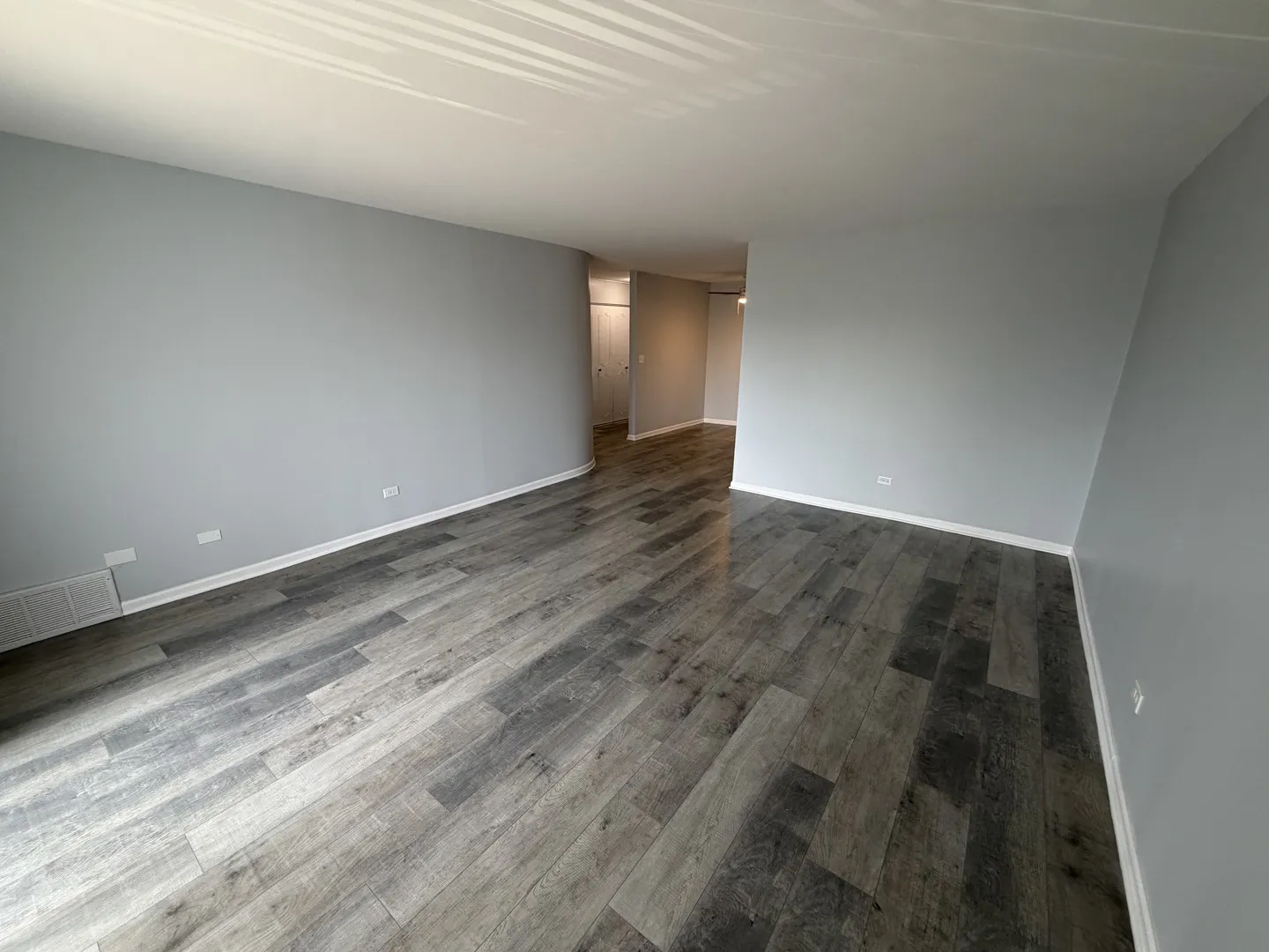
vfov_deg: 85.7
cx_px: 634
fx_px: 513
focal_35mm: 14
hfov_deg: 102.1
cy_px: 476
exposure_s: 1/120
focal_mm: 2.22
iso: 160
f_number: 2.2
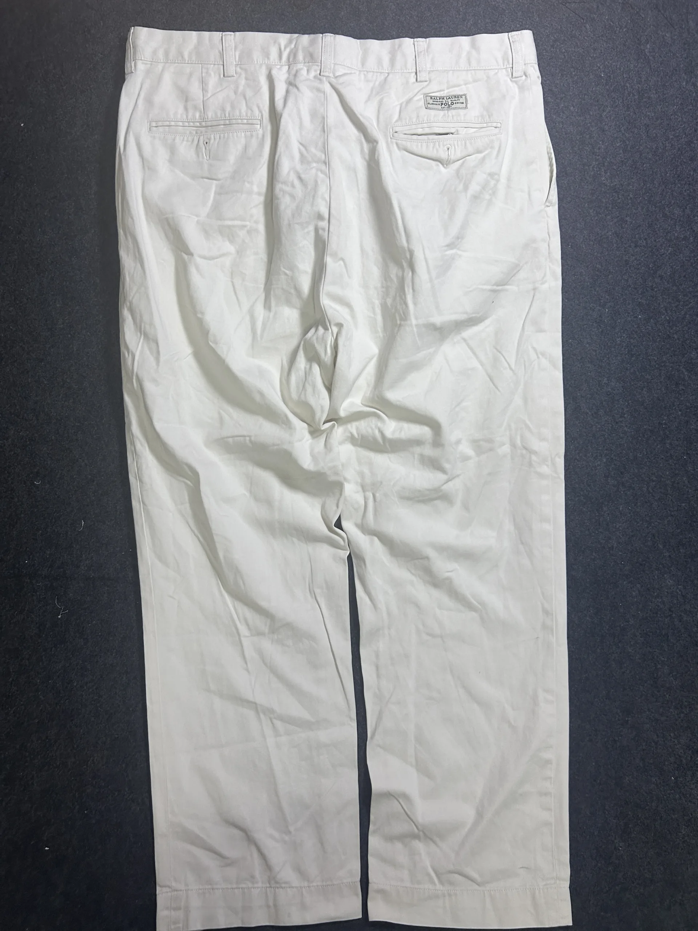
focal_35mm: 26
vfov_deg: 67.3
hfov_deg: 53.1
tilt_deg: -62.8
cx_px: 349
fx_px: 699
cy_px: 466
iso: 125
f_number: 1.5
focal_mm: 5.7
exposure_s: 1/100
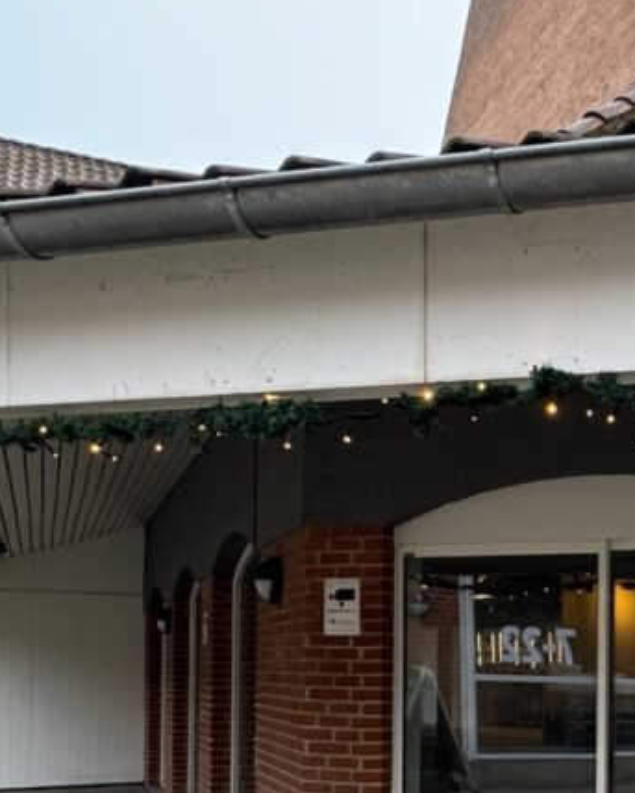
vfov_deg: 36.4
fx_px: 1150
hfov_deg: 27.2
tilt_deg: +0.1
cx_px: 765
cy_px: 661
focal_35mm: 49
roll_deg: -0.2
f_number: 2.2
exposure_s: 1/100
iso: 160
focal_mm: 2.22
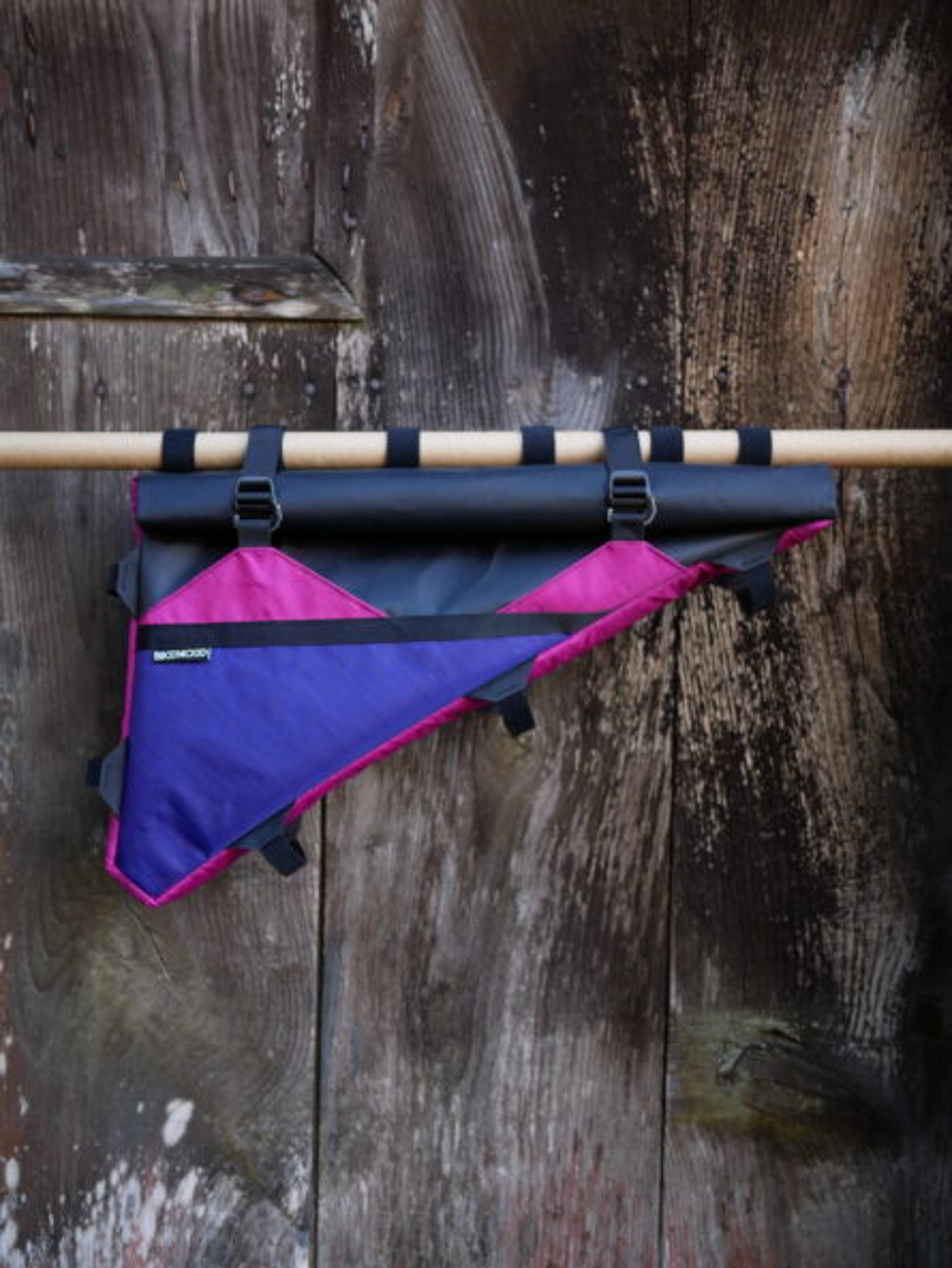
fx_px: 1466
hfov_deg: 36.0
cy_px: 634
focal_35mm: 40
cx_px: 476
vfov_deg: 46.8
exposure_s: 1/400
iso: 400
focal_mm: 20
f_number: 1.7
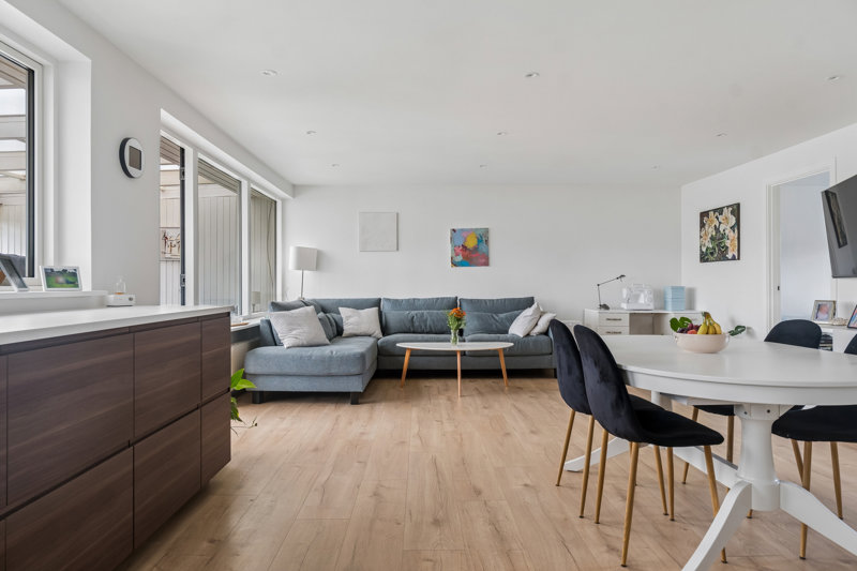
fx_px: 571
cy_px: 286
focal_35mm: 24
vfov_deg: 53.1
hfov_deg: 73.8
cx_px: 428
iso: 200
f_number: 8
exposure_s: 1/13
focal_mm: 16
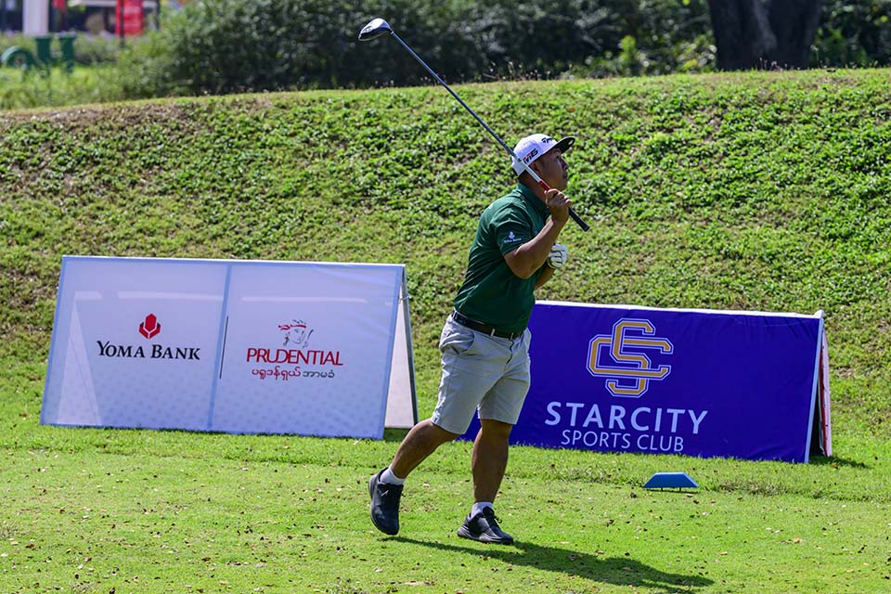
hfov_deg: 21.7
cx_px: 446
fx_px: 2326
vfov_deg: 14.6
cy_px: 297
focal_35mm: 94
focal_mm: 94
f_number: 2.8
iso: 320
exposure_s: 1/6400
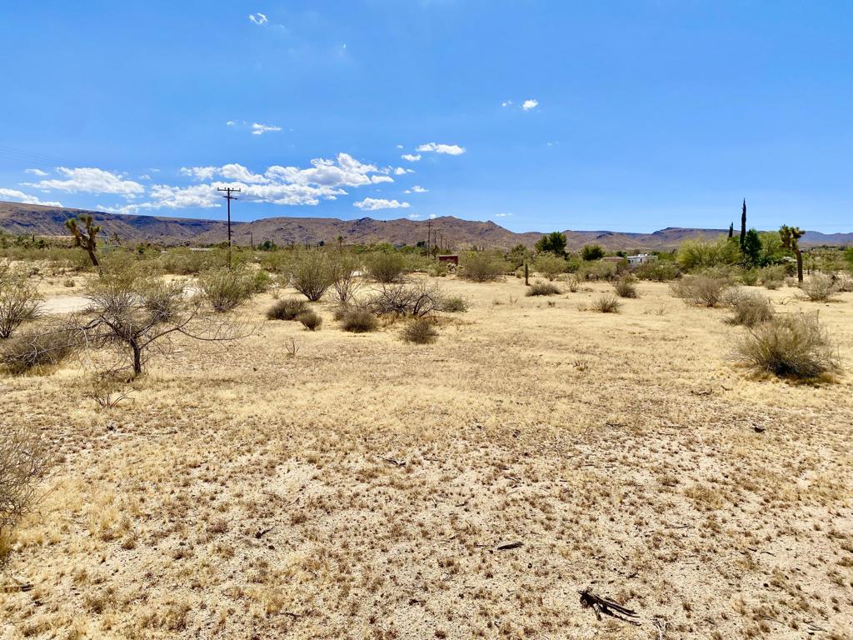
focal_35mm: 26
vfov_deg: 53.1
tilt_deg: -1.6
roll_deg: +0.6
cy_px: 320
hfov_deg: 67.3
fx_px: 641
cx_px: 426
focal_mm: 4.25
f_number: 1.8
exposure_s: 1/5025
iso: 32
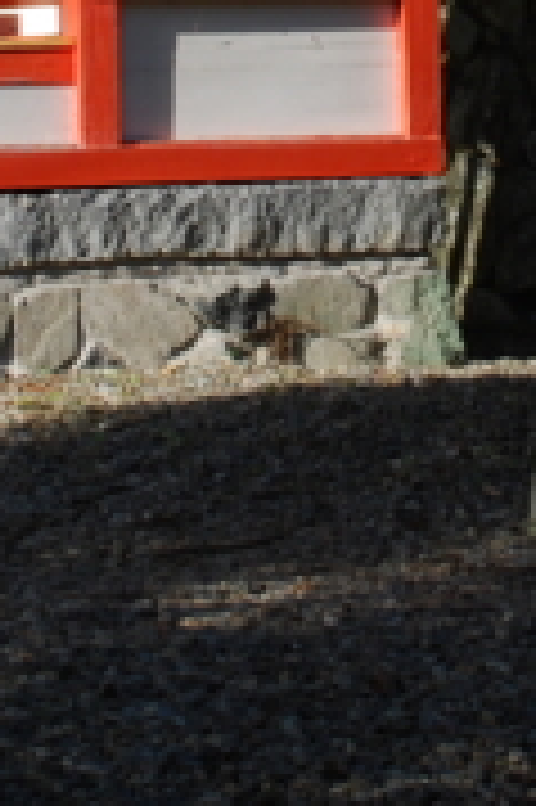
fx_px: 3916
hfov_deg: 7.8
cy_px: -198
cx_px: 383
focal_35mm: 175
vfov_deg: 11.5
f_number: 8
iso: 100
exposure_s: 1/160
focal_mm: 26
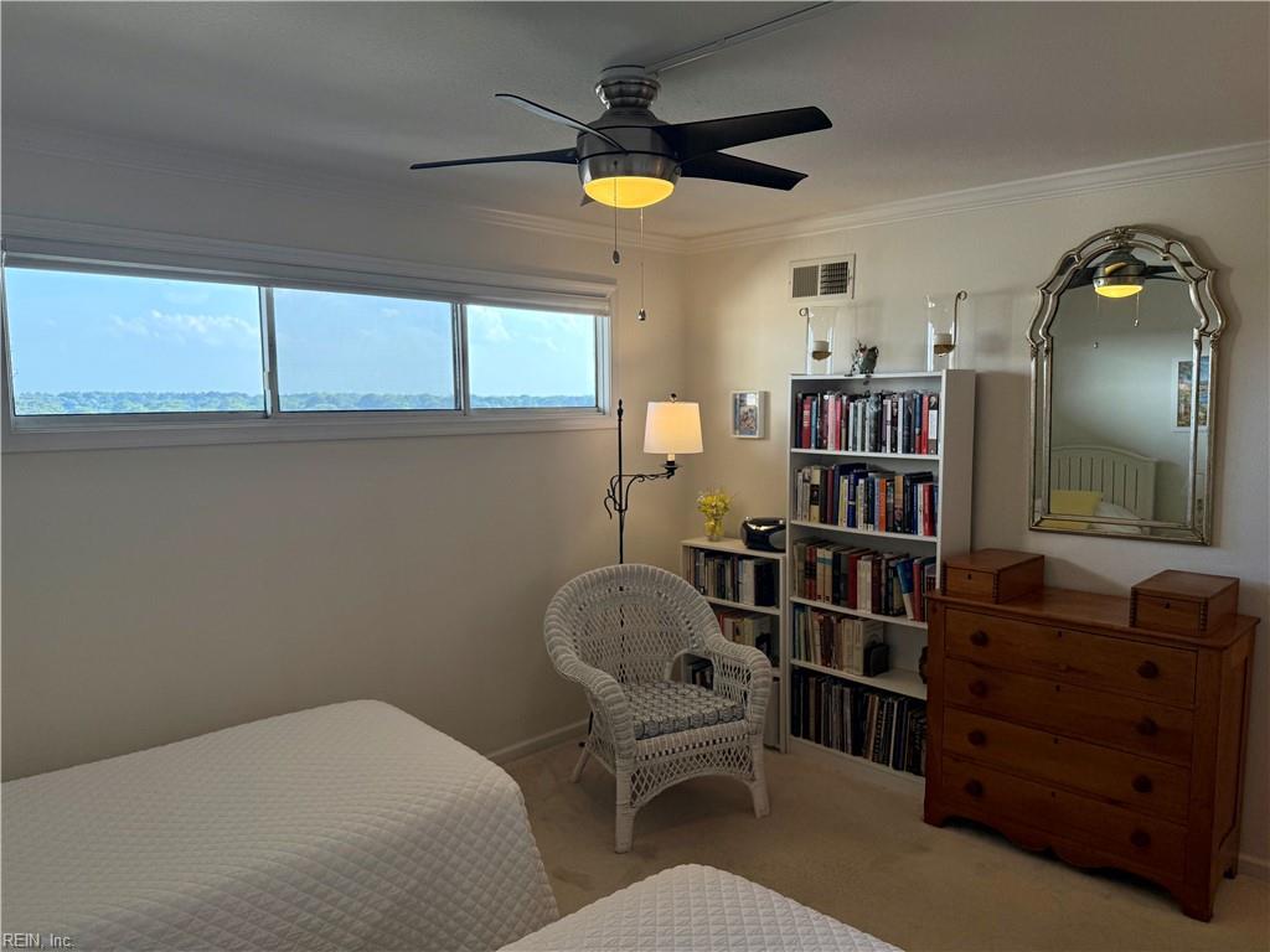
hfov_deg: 71.6
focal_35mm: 24
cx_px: 635
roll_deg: +0.0
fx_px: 881
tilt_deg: -5.2
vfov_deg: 56.8
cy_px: 476
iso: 80
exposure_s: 1/622
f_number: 1.78
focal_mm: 6.76
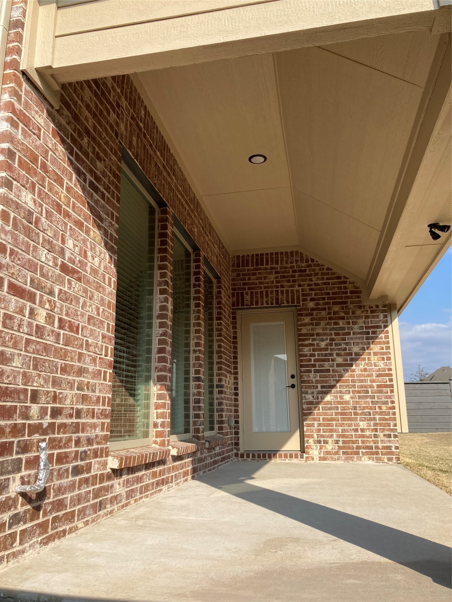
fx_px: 487
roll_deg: +1.7
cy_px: 301
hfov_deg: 49.7
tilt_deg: +15.9
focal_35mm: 28
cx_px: 226
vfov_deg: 63.4
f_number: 1.8
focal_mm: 3.99
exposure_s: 1/1567
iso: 20
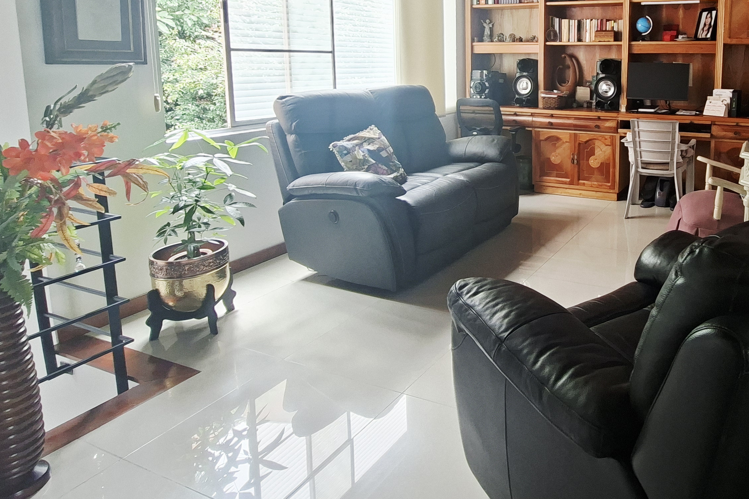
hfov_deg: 69.4
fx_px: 499
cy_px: 124
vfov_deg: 50.9
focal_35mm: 24
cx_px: 553
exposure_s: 1/40
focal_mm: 1.74
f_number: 2.2
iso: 125
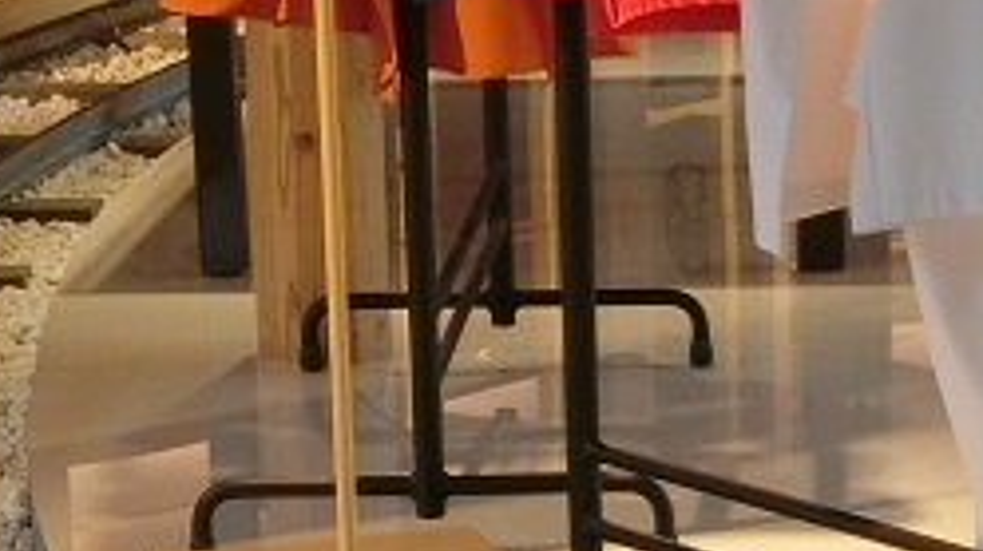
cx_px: -123
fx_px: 4766
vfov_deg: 6.6
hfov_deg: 11.6
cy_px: 329
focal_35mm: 183
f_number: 4.7
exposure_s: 1/50
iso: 400
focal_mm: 9.3
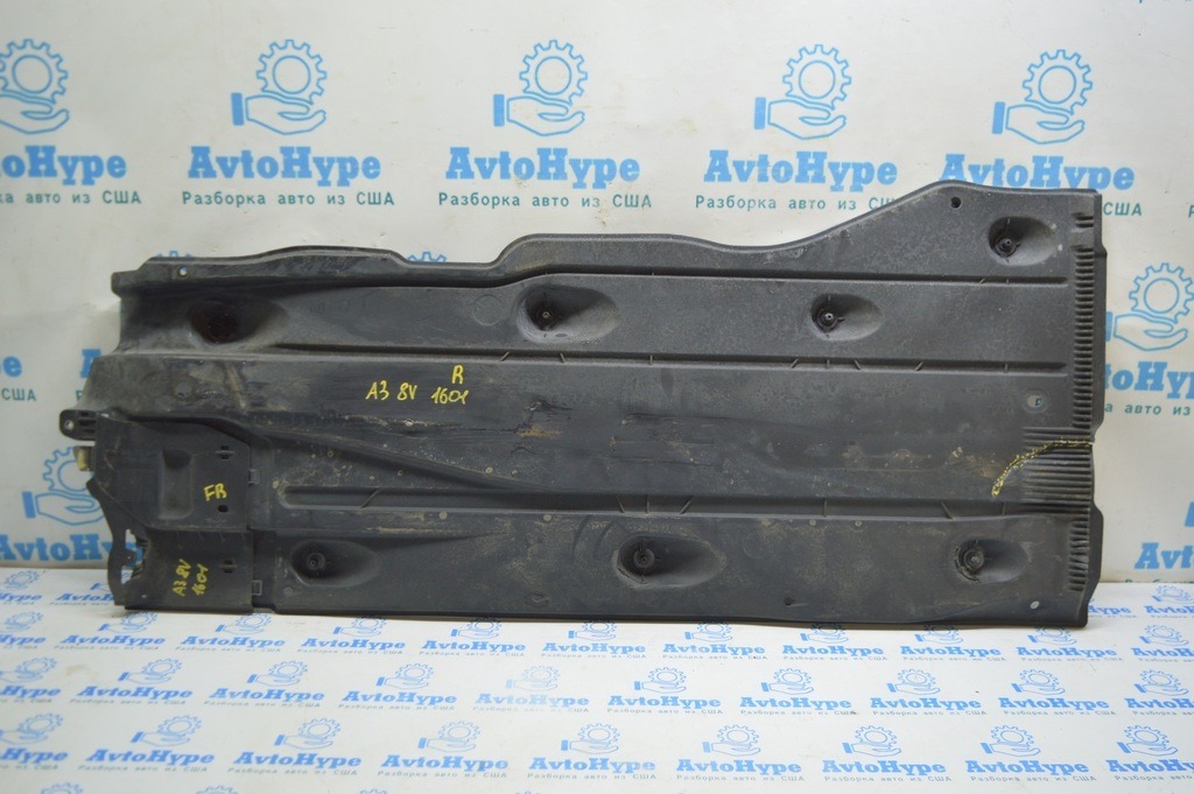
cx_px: 597
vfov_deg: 41.6
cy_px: 397
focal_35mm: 32
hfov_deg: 59.5
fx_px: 1044
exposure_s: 1/40
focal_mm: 21
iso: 400
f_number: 3.8
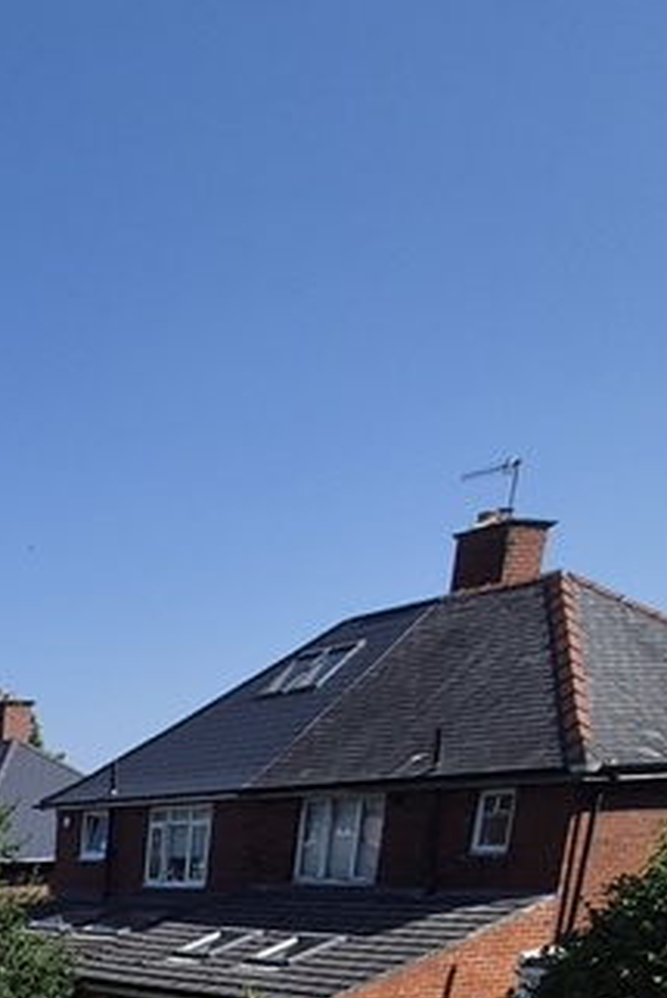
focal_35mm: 42
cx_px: -382
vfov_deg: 34.2
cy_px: 1277
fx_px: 1166
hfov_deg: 23.8
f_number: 2.2
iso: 40
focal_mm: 1.74
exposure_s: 1/1948
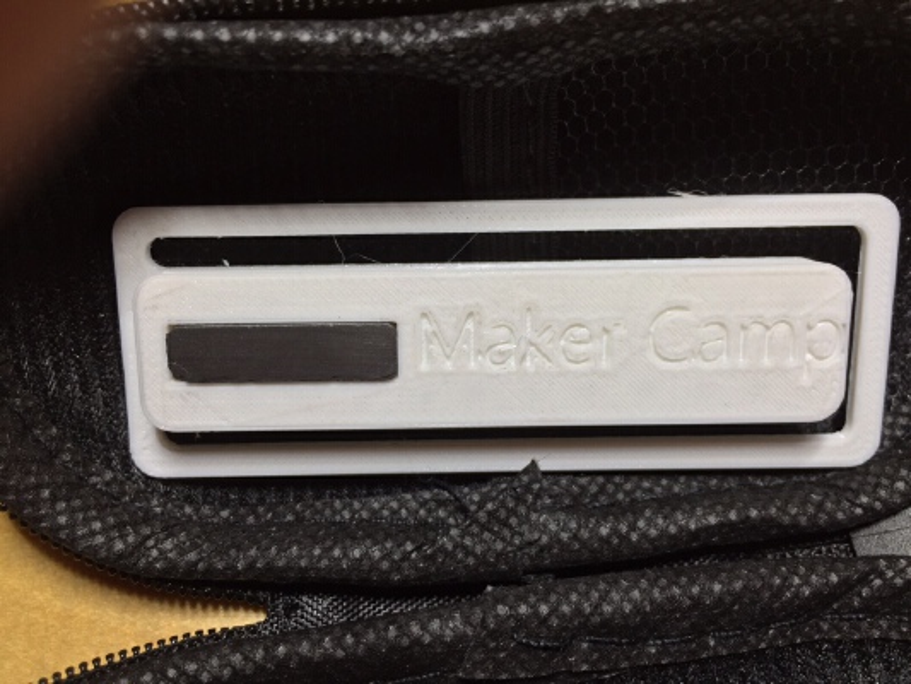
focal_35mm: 29
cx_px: 456
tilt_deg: -62.2
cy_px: 342
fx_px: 763
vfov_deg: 48.2
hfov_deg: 61.6
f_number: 2.2
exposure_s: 1/40
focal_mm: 4.15
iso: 32
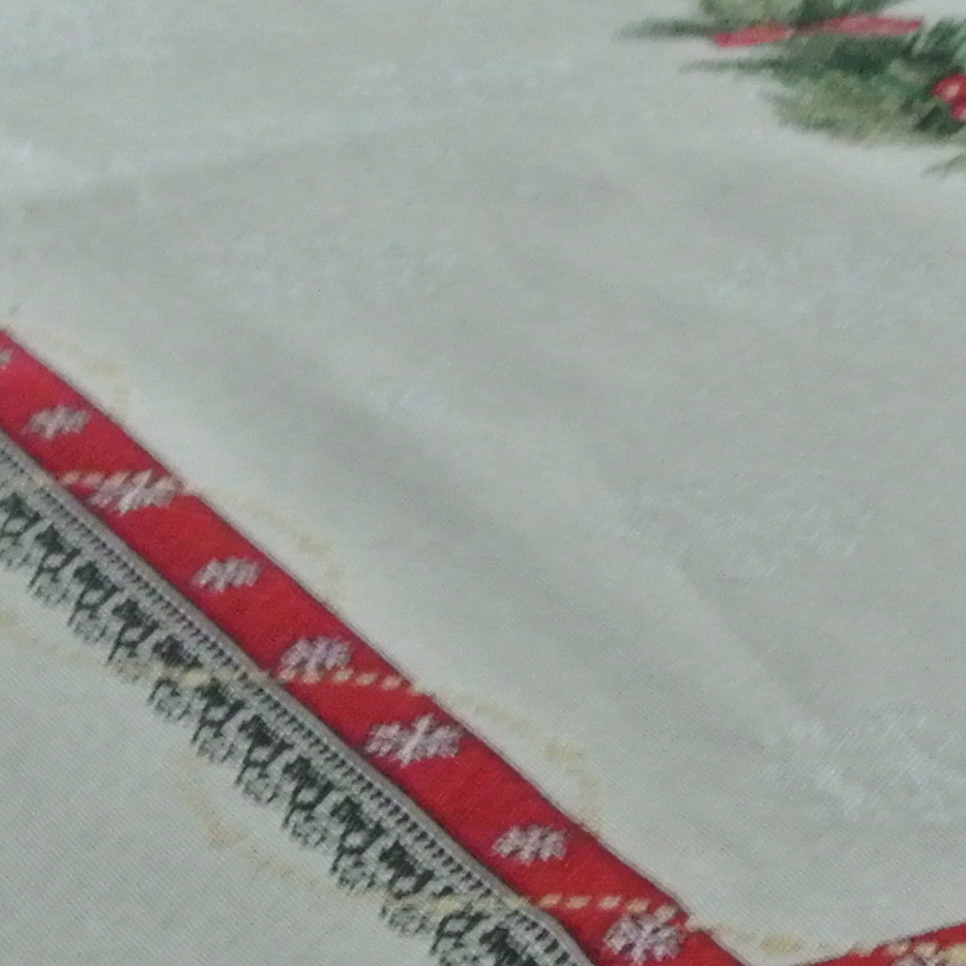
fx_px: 5241
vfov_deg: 10.3
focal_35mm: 166
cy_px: 1299
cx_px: 611
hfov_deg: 10.5
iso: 3200
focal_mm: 17.5
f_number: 4.5
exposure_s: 1/10
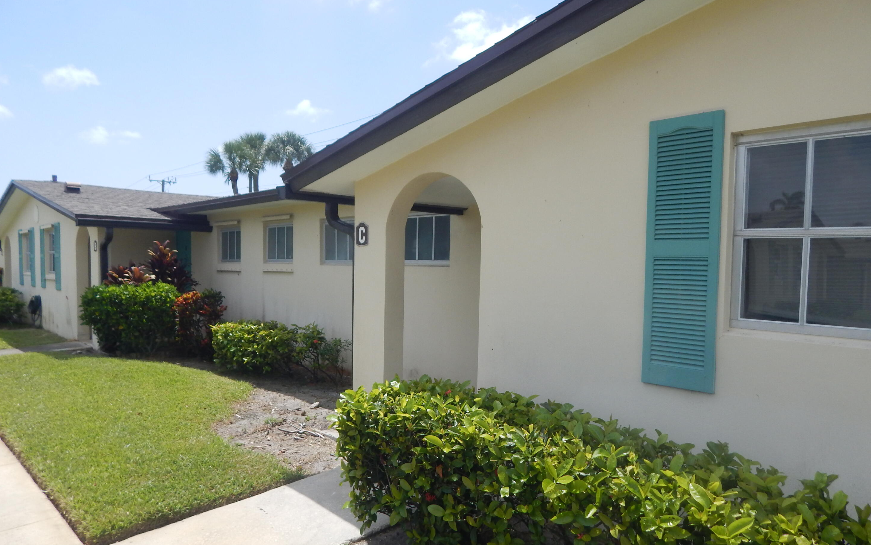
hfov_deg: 74.8
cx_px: 436
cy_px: 292
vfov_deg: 51.0
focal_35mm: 24
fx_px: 570
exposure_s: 1/500
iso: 125
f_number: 6
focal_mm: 4
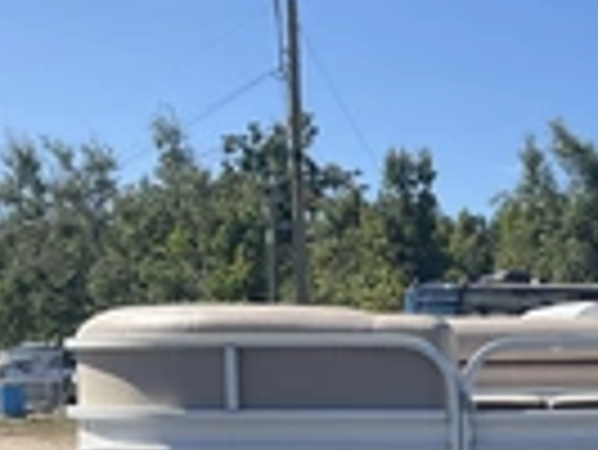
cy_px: 459
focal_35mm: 87
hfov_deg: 19.6
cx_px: 890
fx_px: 1504
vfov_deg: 16.6
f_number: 1.8
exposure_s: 1/1250
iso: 25
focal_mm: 3
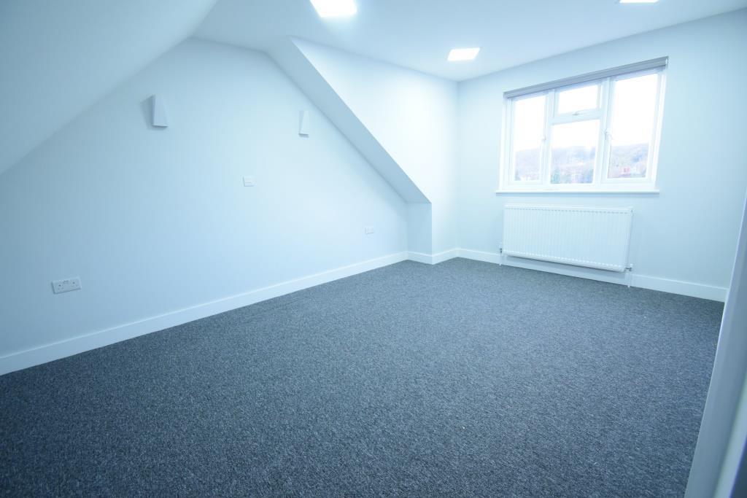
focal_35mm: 15
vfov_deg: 77.3
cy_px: 249
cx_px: 374
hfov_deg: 100.4
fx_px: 311
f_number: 4.5
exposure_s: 1/60
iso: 1600
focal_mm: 10
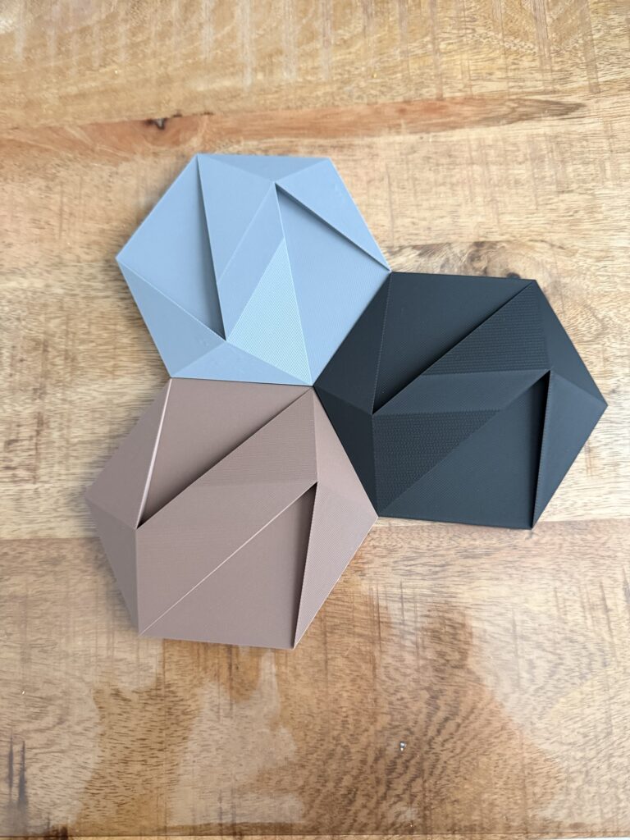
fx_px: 582
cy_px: 420
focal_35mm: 24
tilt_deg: -79.8
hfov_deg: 56.8
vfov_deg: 71.6
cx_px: 315
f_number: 1.78
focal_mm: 6.76
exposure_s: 1/60
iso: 800
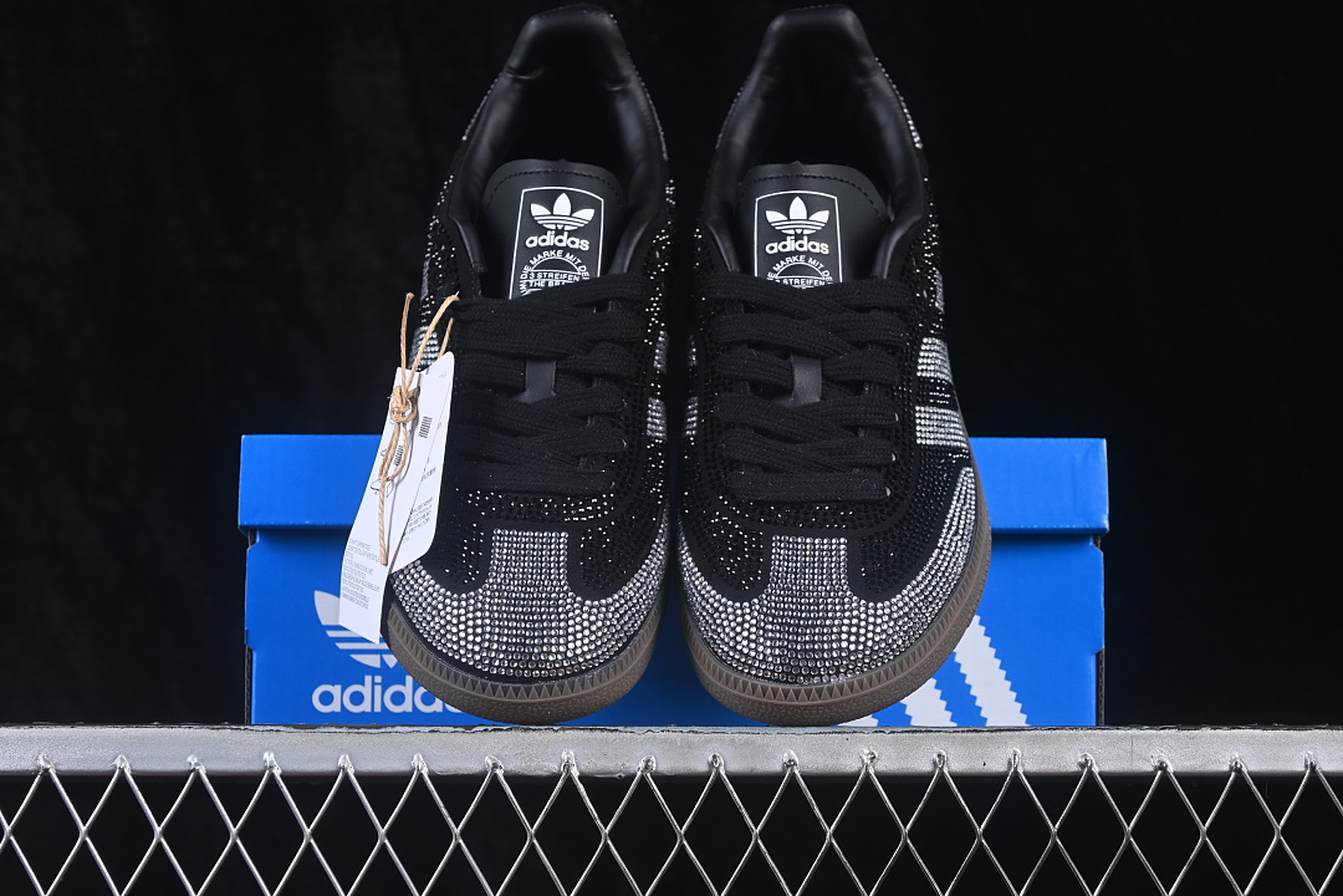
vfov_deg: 18.2
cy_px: 448
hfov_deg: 27.0
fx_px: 2798
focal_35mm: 75
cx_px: 672
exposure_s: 1/60
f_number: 6.3
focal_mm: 50
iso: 160
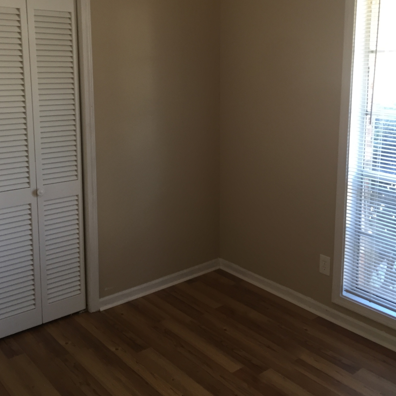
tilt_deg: -7.9
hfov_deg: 43.9
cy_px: 158
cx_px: 195
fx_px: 492
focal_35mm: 38
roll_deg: -0.2
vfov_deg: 43.6
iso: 80
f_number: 2.2
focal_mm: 4.15
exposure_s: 1/30
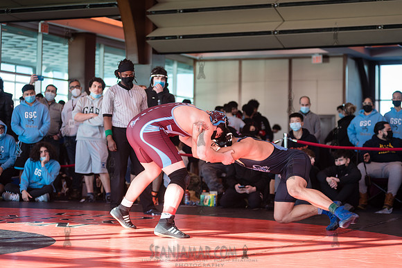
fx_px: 896
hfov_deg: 25.3
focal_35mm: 80
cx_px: 201
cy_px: 134
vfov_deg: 17.0
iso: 400
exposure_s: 1/400
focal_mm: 80
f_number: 4
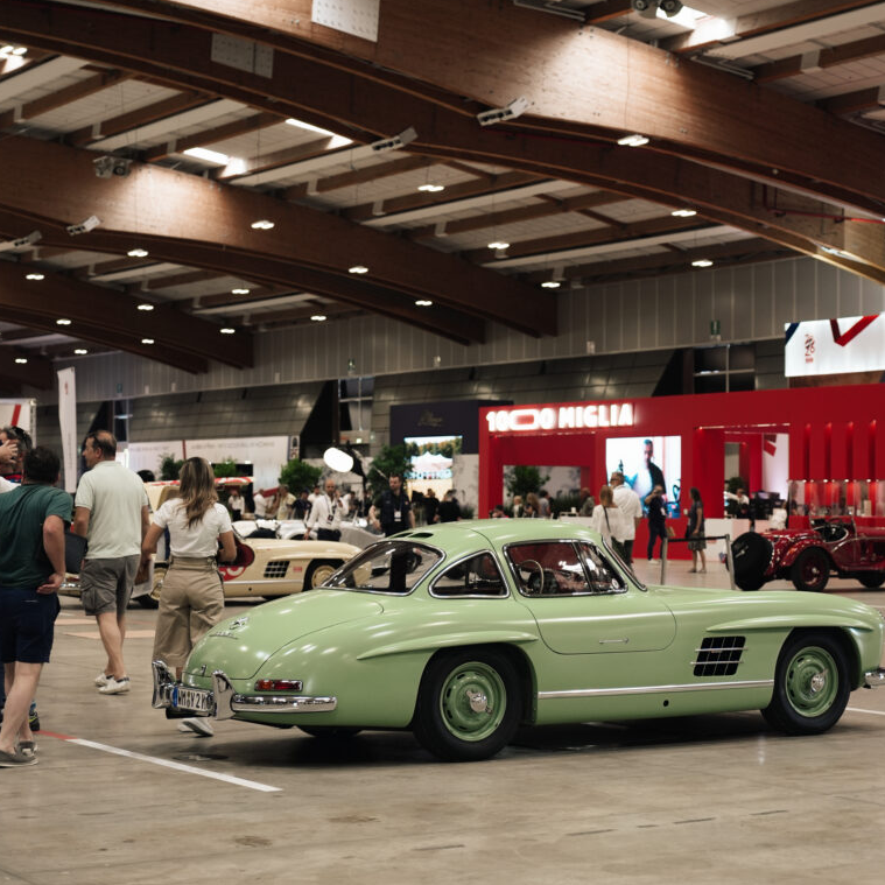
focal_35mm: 69
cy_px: 435
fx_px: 1996
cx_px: 528
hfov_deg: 25.0
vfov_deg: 25.0
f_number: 2.8
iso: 400
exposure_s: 1/50
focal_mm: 44
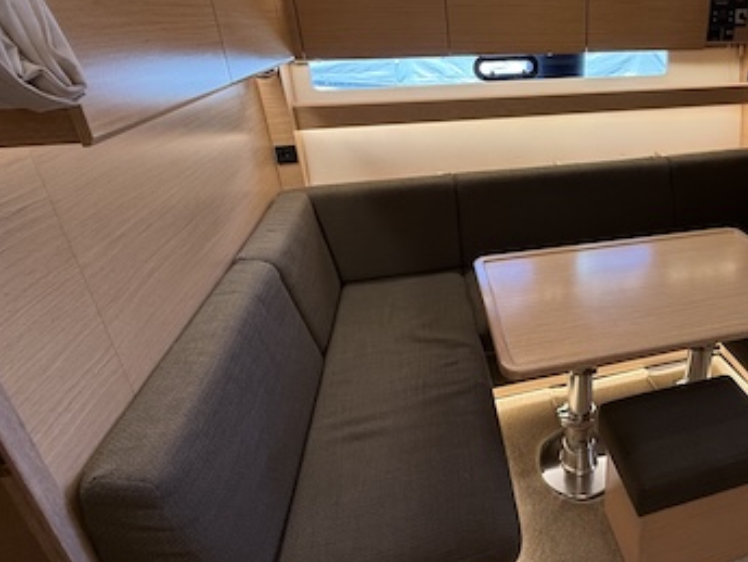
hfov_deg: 68.6
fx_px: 497
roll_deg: +0.0
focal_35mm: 23
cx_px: 569
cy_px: 212
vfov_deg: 58.2
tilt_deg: -21.7
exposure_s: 1/99
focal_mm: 2.22
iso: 200
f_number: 2.2
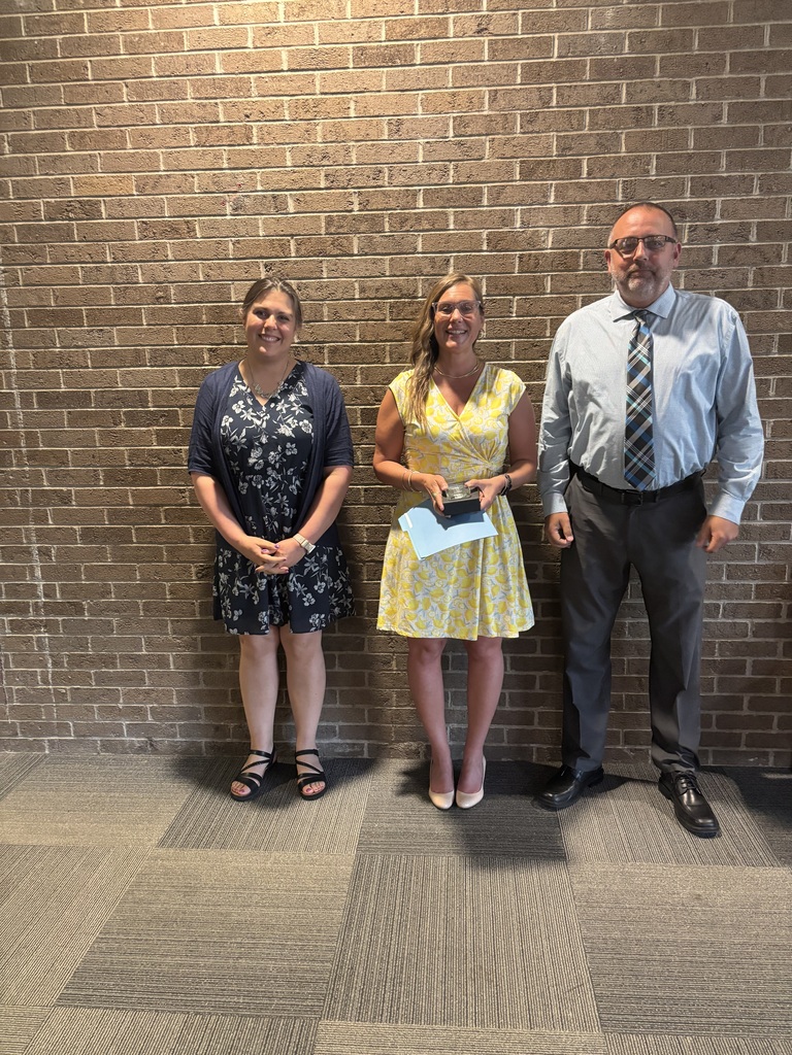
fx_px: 793
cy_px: 528
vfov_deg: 67.3
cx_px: 396
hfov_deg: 53.1
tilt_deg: -9.4
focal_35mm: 26
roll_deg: +0.0
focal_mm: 5.96
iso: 500
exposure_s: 1/40
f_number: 1.6
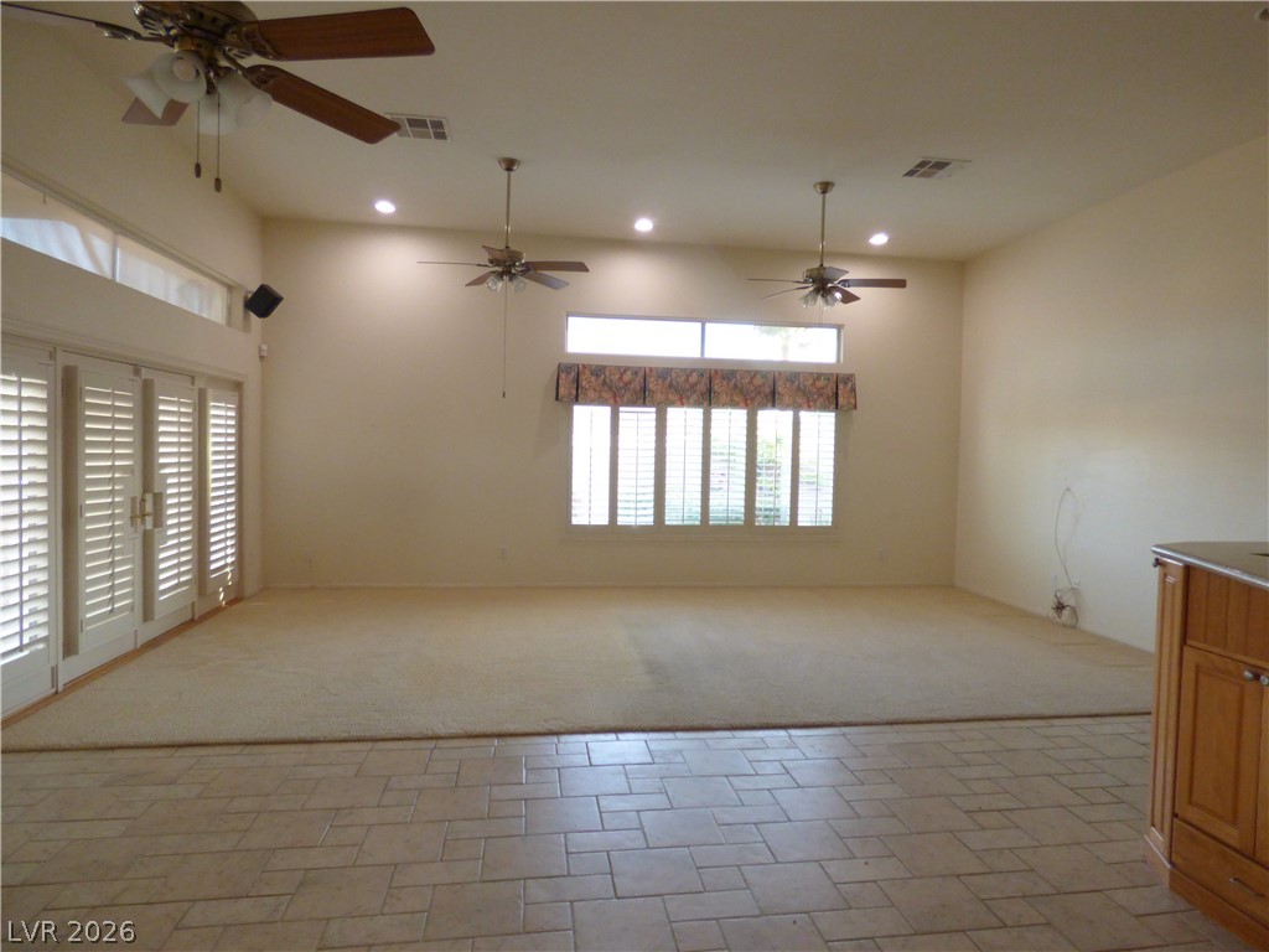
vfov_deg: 66.0
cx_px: 634
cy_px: 476
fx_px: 733
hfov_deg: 81.7
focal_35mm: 20
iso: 400
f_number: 2.8
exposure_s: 1/60
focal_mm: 3.58
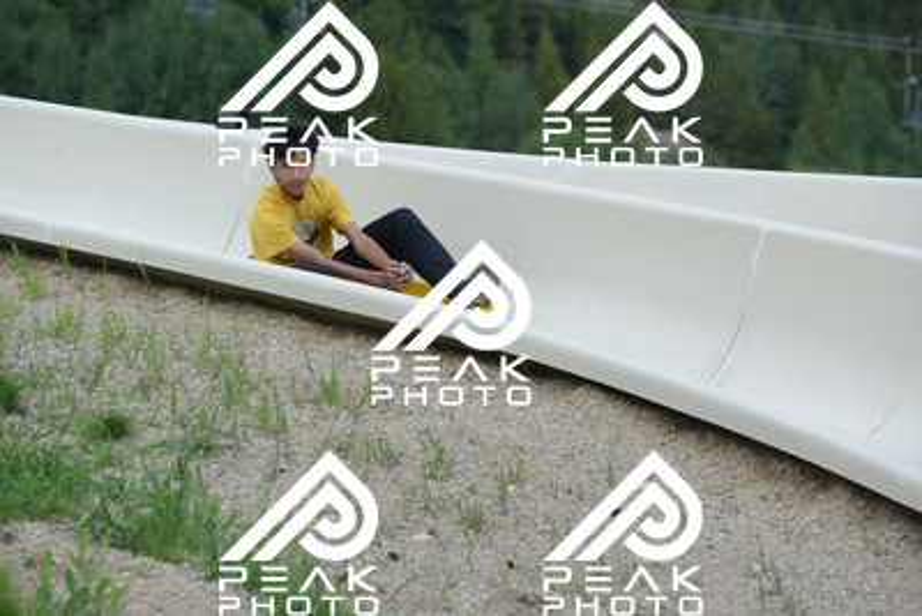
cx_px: 461
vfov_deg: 7.0
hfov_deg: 10.5
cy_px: 308
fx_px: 4996
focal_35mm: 195
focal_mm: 195
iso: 900
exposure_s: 1/1250
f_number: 6.3
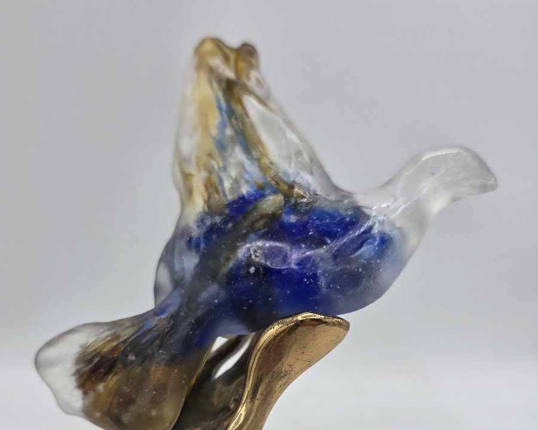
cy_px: 325
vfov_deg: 46.6
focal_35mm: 30
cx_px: 269
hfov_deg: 58.8
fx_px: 478
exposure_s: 1/474
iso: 12
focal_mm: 6.3
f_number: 1.7
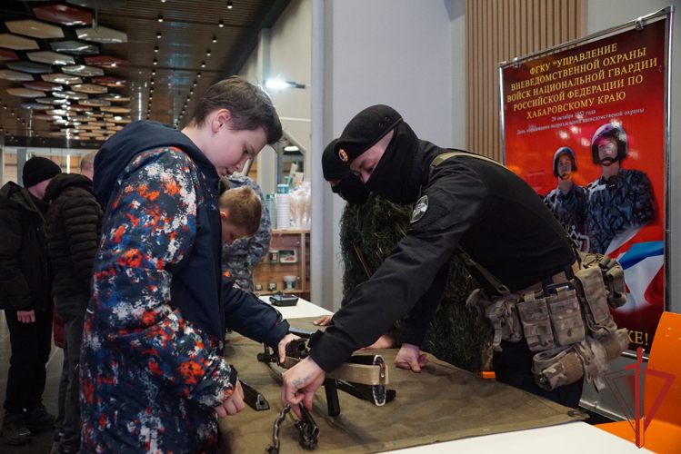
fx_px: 624
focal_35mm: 33
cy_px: 227
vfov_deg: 40.0
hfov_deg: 57.2
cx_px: 340
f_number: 4
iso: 3200
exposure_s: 1/400
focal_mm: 22
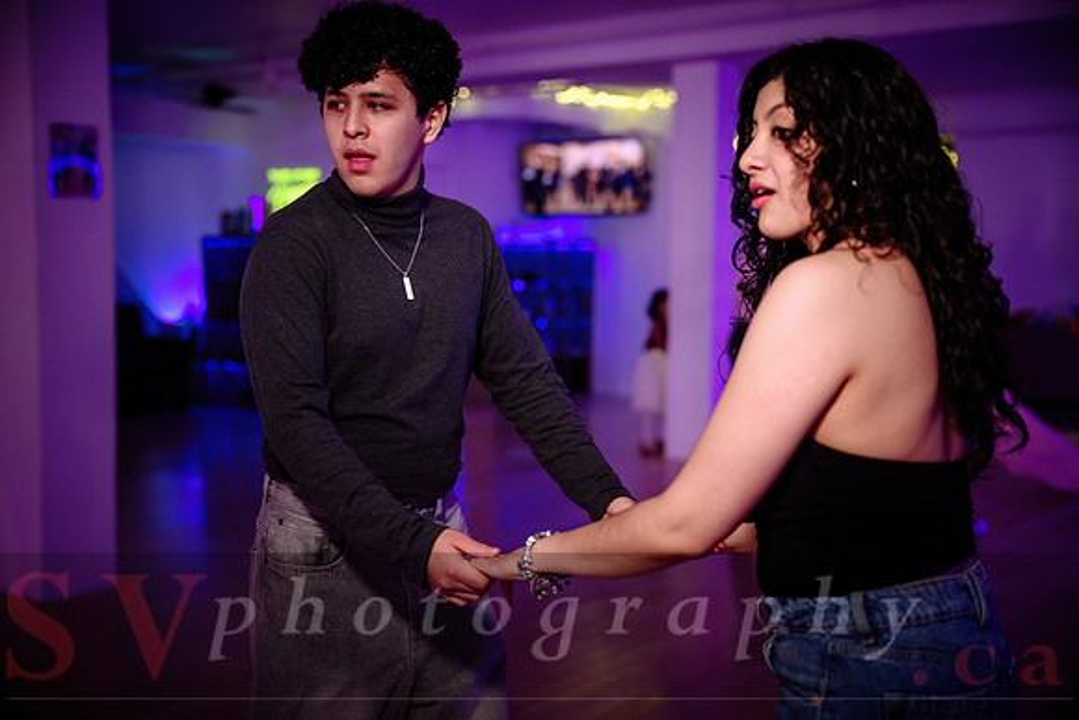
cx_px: 540
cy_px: 360
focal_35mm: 43
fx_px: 1289
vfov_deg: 31.2
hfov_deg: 45.4
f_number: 2
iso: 1600
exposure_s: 1/200
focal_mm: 43
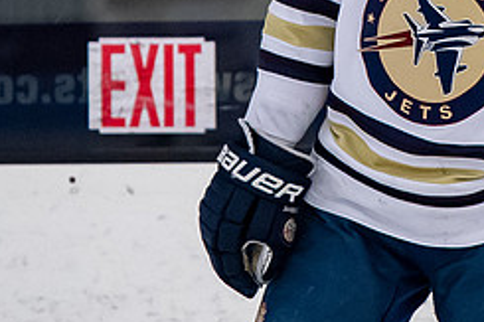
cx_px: 500
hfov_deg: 1.8
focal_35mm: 1128
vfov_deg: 1.2
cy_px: -193
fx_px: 15155
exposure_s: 1/800
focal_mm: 200
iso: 2500
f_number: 3.5
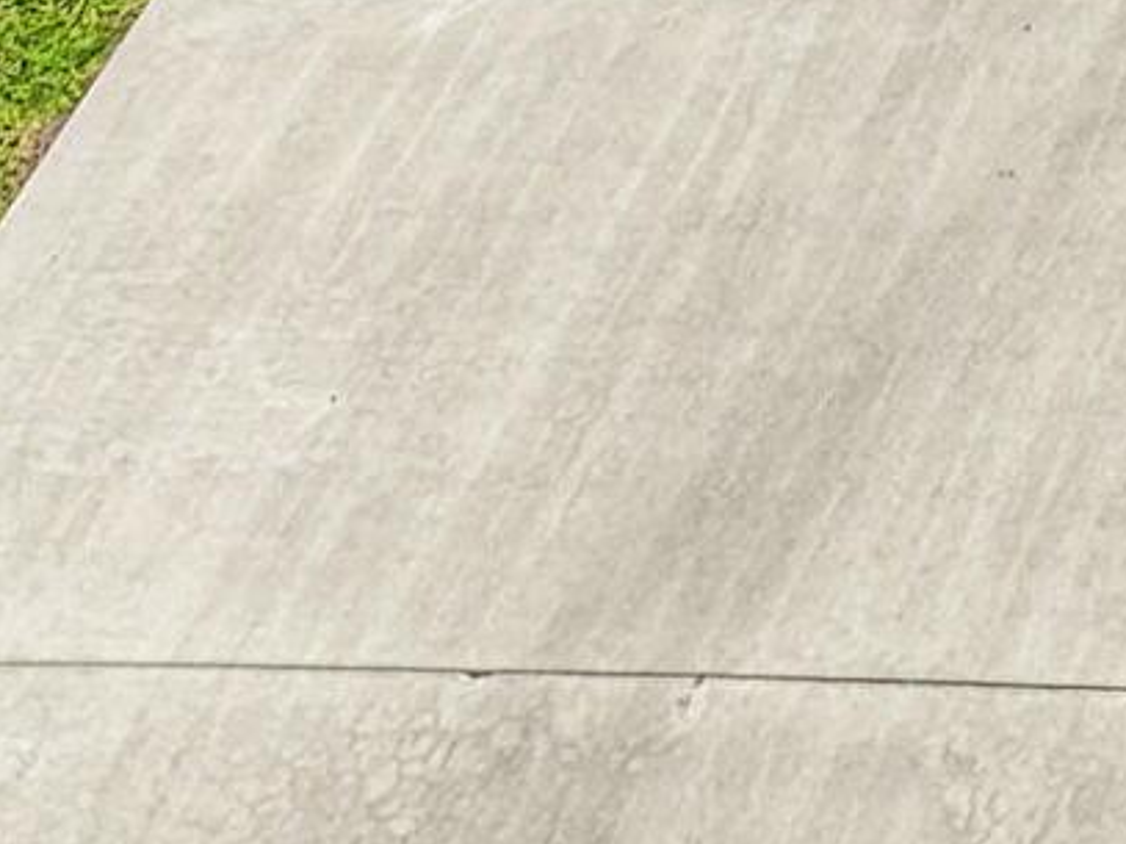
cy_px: -1959
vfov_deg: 7.4
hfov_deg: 10.0
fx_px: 5528
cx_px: 2786
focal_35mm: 170
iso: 120
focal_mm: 12.3
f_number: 2.8
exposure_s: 1/2500
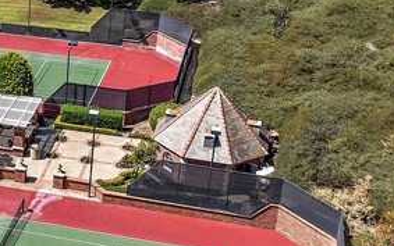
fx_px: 988
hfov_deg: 21.0
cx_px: -78
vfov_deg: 14.2
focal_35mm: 92
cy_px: 83
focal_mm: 12.29
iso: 100
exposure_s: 1/400
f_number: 7.1
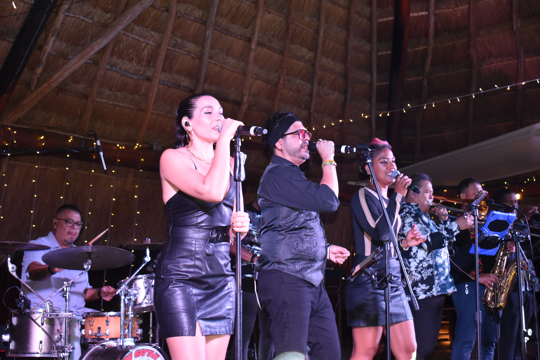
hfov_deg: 38.9
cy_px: 180
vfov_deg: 26.5
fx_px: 765
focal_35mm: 51
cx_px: 270
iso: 1600
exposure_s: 1/125
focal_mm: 34
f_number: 4.5
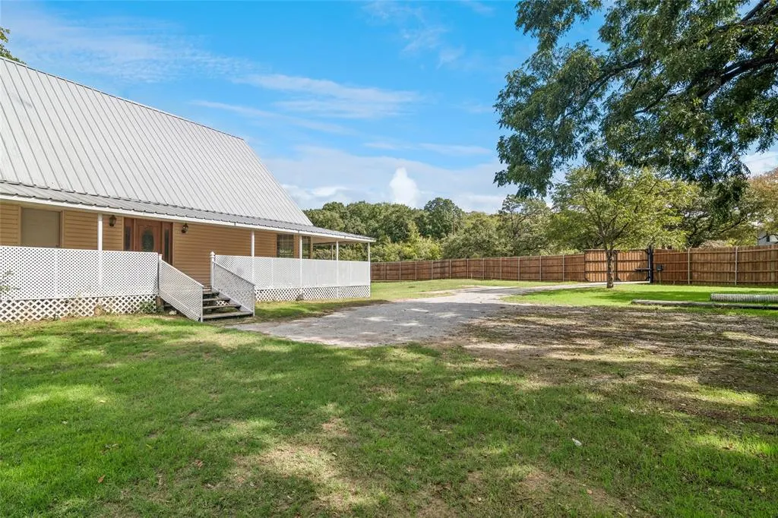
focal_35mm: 18
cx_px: 389
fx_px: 389
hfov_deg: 90.0
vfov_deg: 67.3
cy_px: 259
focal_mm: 12
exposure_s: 1/400
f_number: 9
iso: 250
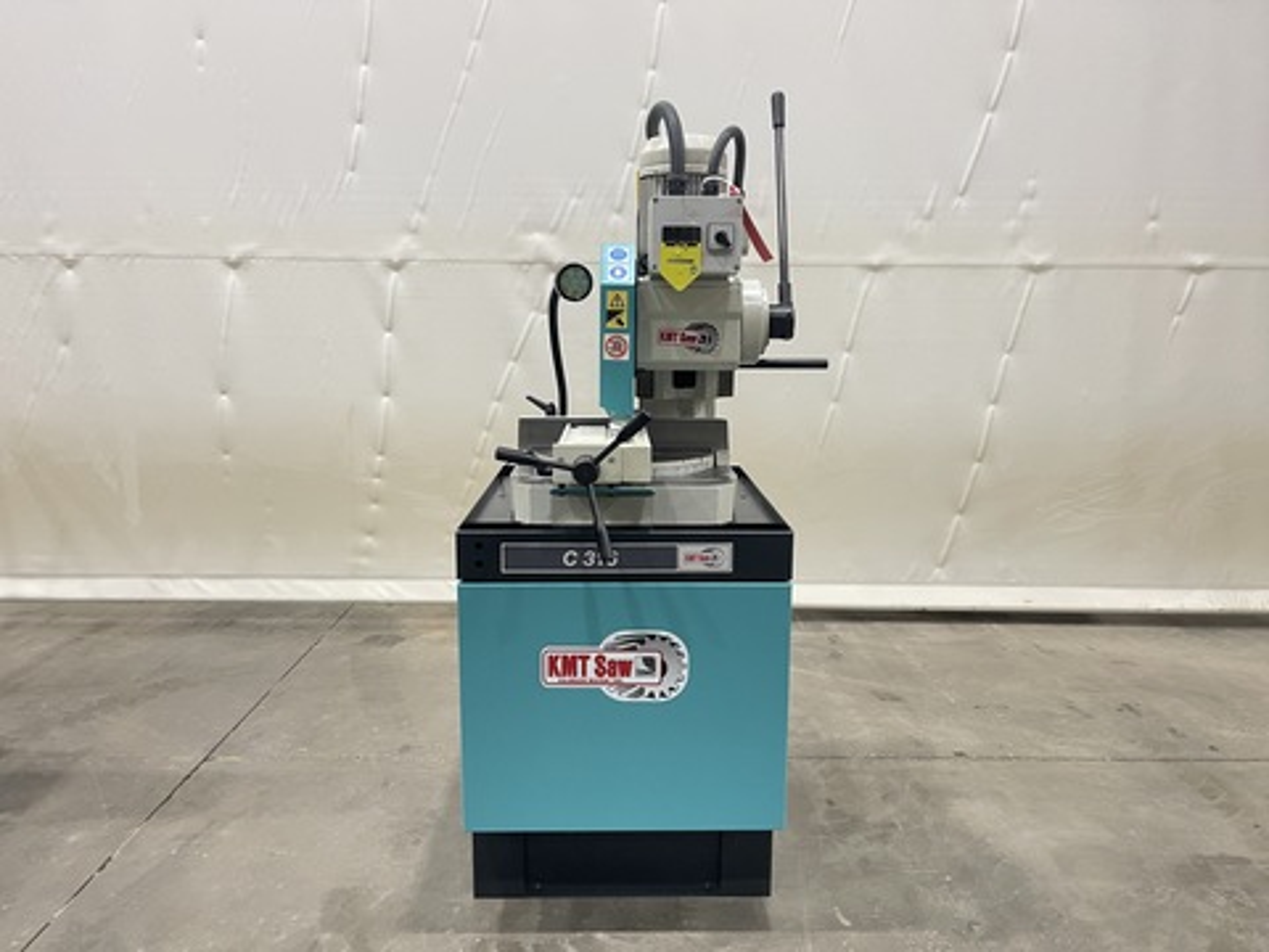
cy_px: 476
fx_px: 916
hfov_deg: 69.4
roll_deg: -0.7
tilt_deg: -10.5
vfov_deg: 54.9
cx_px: 634
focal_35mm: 25
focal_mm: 5.1
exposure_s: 1/60
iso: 400
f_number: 1.6
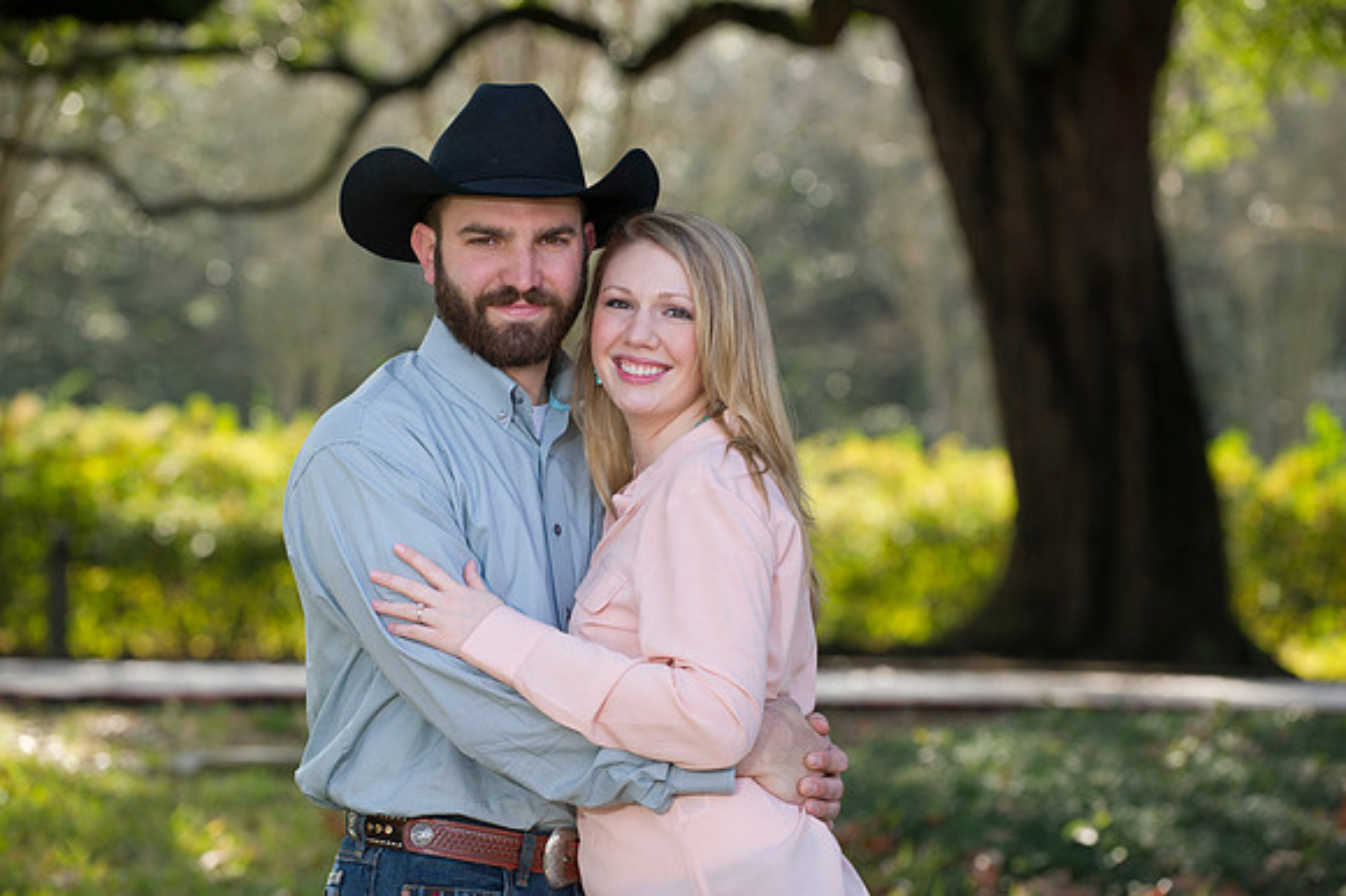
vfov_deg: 11.0
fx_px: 4671
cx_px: 673
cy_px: 448
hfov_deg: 16.4
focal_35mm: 125
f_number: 3.5
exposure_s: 1/250
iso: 250
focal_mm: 125
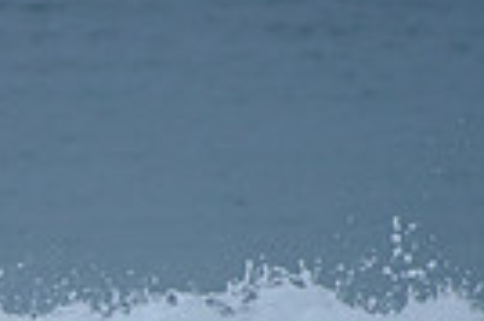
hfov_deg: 1.0
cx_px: -61
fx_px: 29166
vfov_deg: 0.6
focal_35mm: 2172
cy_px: 471
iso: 360
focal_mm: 500
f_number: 5.6
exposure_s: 1/2000
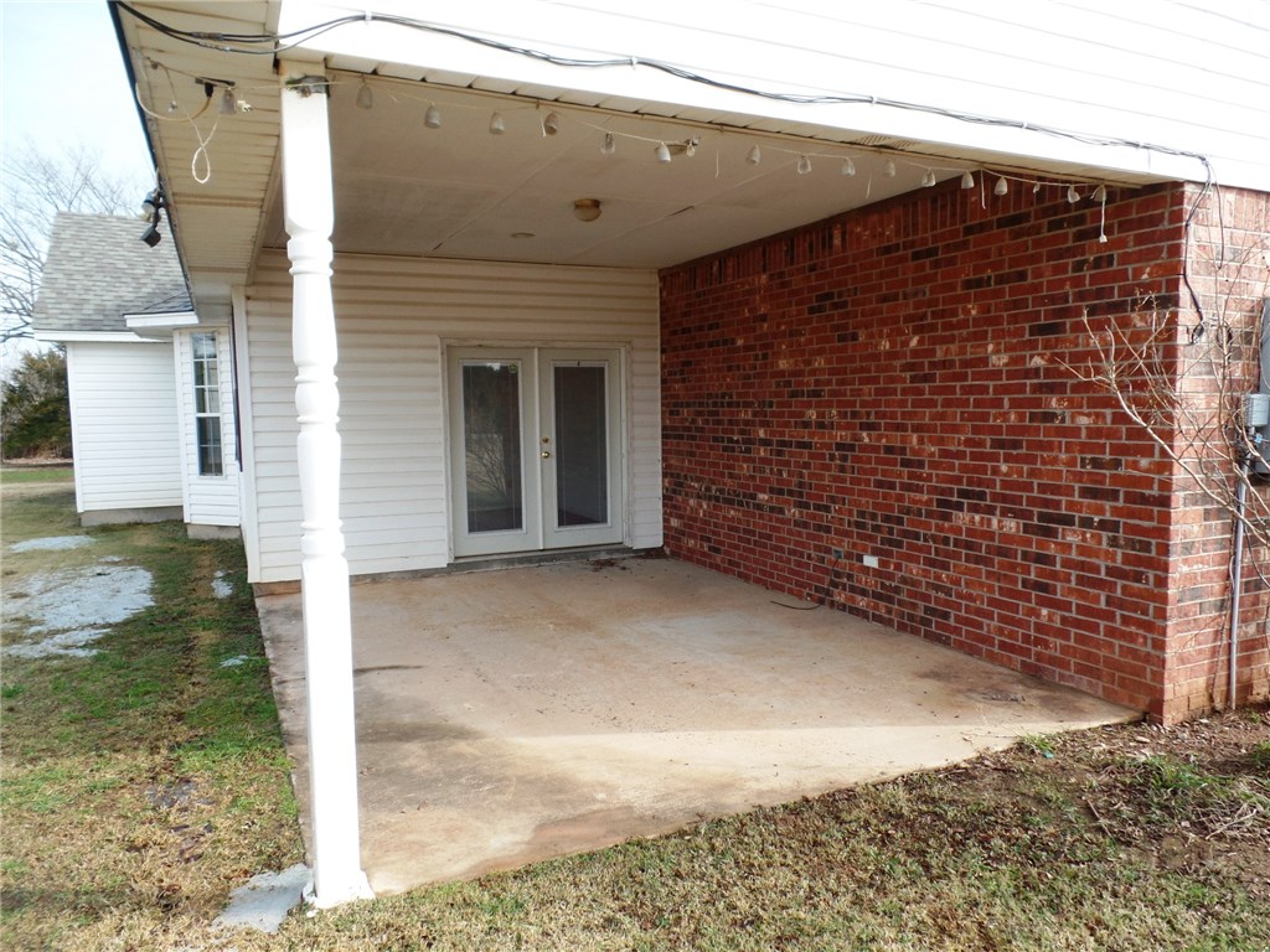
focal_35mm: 23
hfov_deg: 73.9
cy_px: 476
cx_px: 635
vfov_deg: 58.9
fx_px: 844
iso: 80
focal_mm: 4.1
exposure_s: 1/250
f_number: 3.5
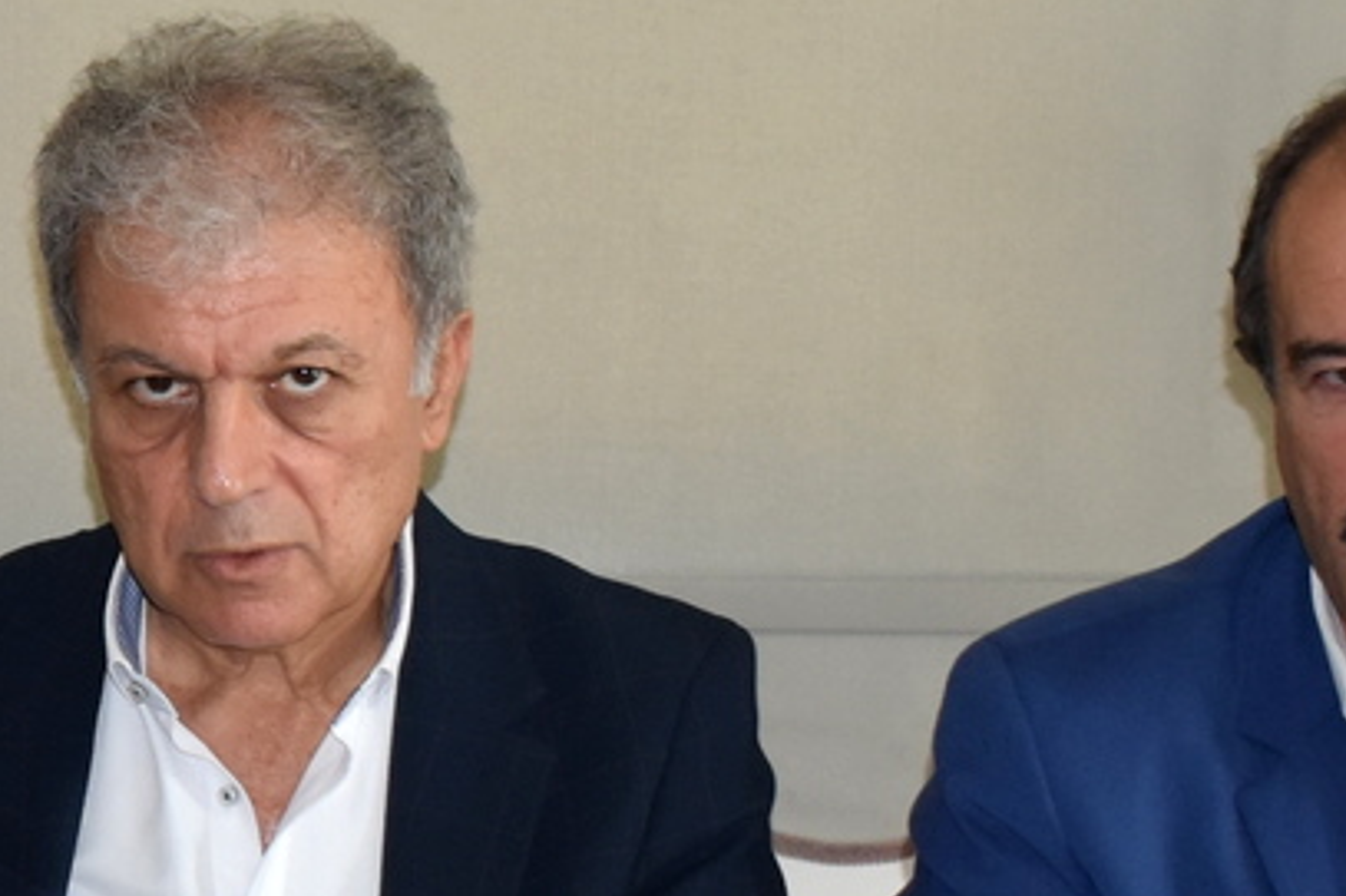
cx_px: -499
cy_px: 984
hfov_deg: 11.3
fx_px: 6615
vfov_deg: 7.7
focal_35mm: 177
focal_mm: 30
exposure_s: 1/60
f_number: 4.2
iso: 800
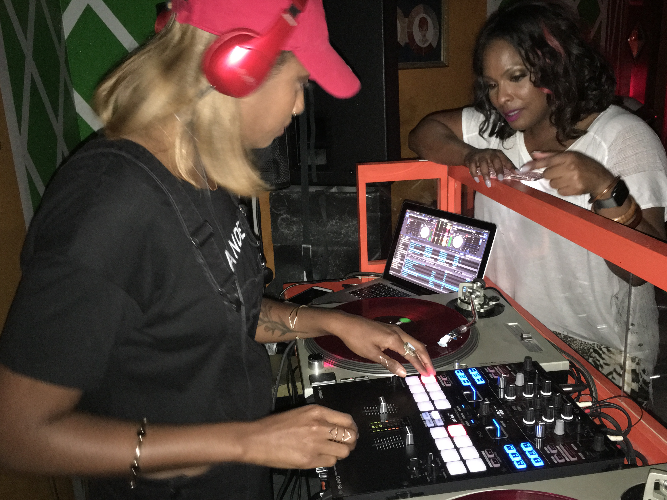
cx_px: 361
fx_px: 617
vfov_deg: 44.2
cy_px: 244
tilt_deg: -16.4
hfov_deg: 56.7
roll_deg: +1.8
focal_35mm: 32
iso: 320
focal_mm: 4.15
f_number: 2.2
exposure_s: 1/16
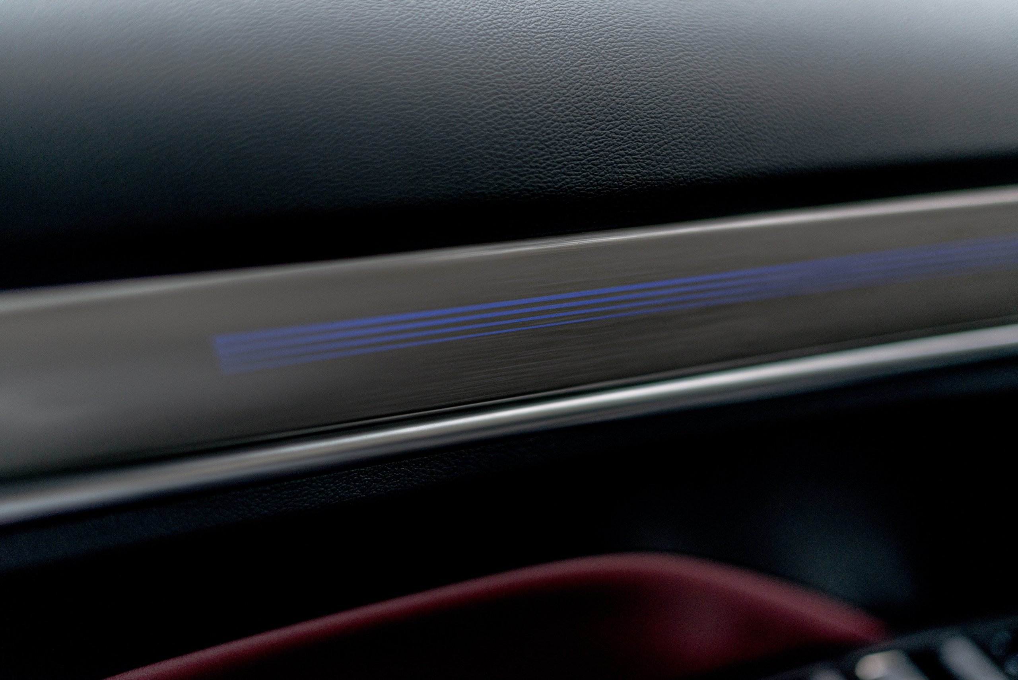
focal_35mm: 50
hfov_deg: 39.6
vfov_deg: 27.0
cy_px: 340
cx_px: 509
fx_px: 1414
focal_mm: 50
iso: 500
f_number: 2.2
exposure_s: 1/160
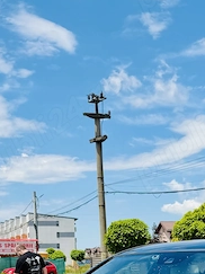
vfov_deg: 22.6
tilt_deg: -6.3
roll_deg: +1.1
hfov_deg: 18.6
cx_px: 128
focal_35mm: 79
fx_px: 624
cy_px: 338
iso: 80
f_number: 1.78
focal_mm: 6.76
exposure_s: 1/5319
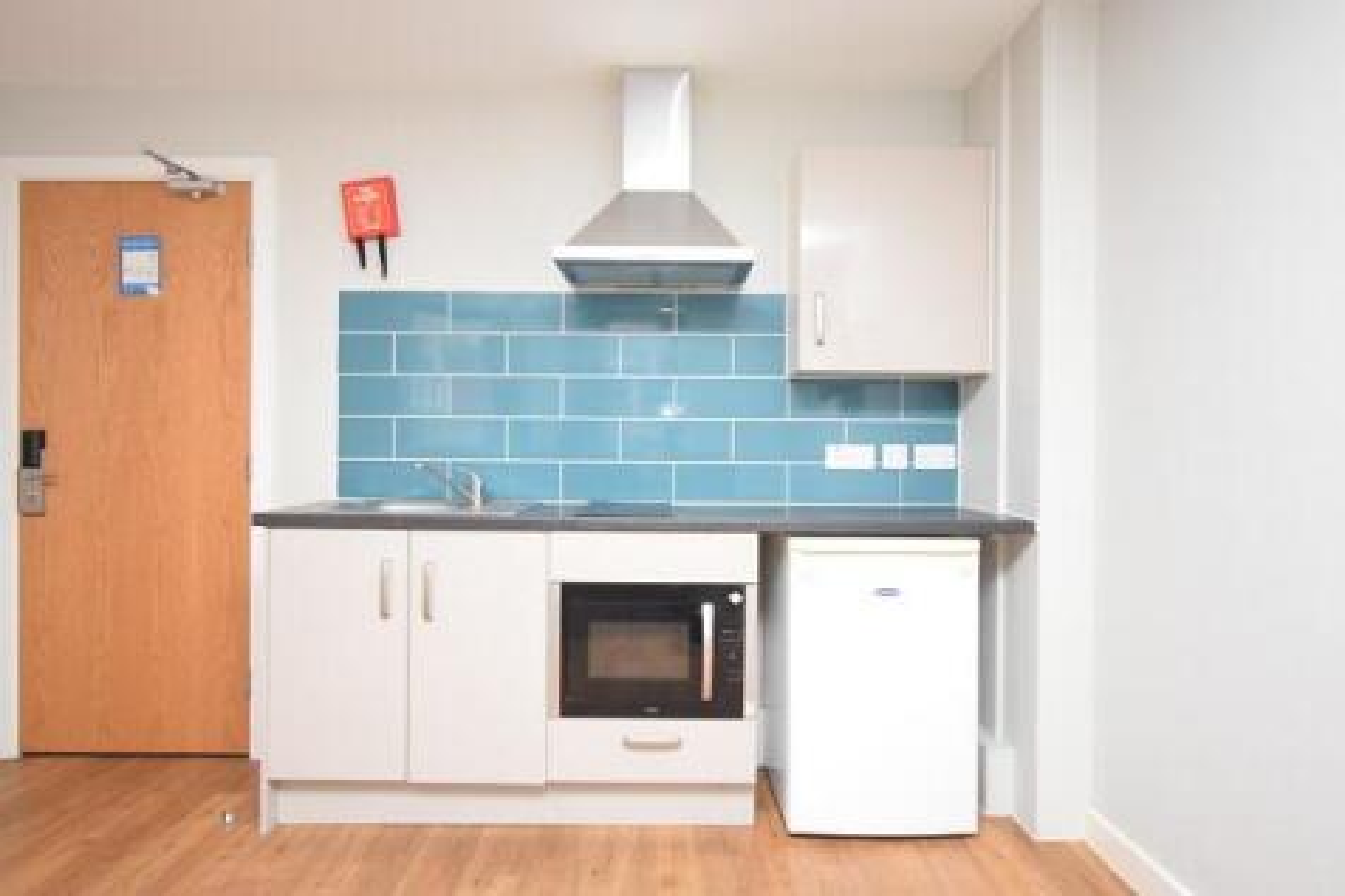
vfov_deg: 56.1
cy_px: 448
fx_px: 840
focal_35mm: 22
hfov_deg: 77.3
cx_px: 672
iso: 2500
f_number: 3.5
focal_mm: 15
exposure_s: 1/60
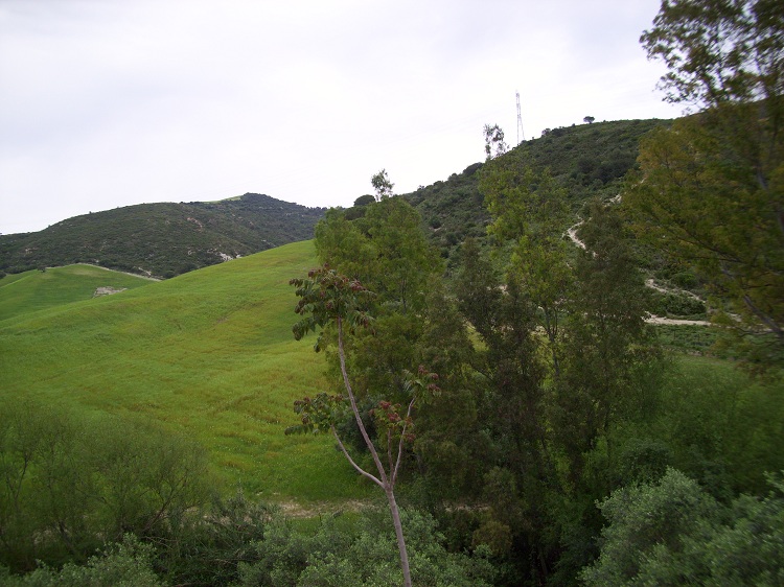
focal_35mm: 32
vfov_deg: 44.1
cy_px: 294
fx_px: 725
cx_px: 392
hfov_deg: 56.8
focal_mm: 5.7
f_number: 2.9
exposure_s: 1/500
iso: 80
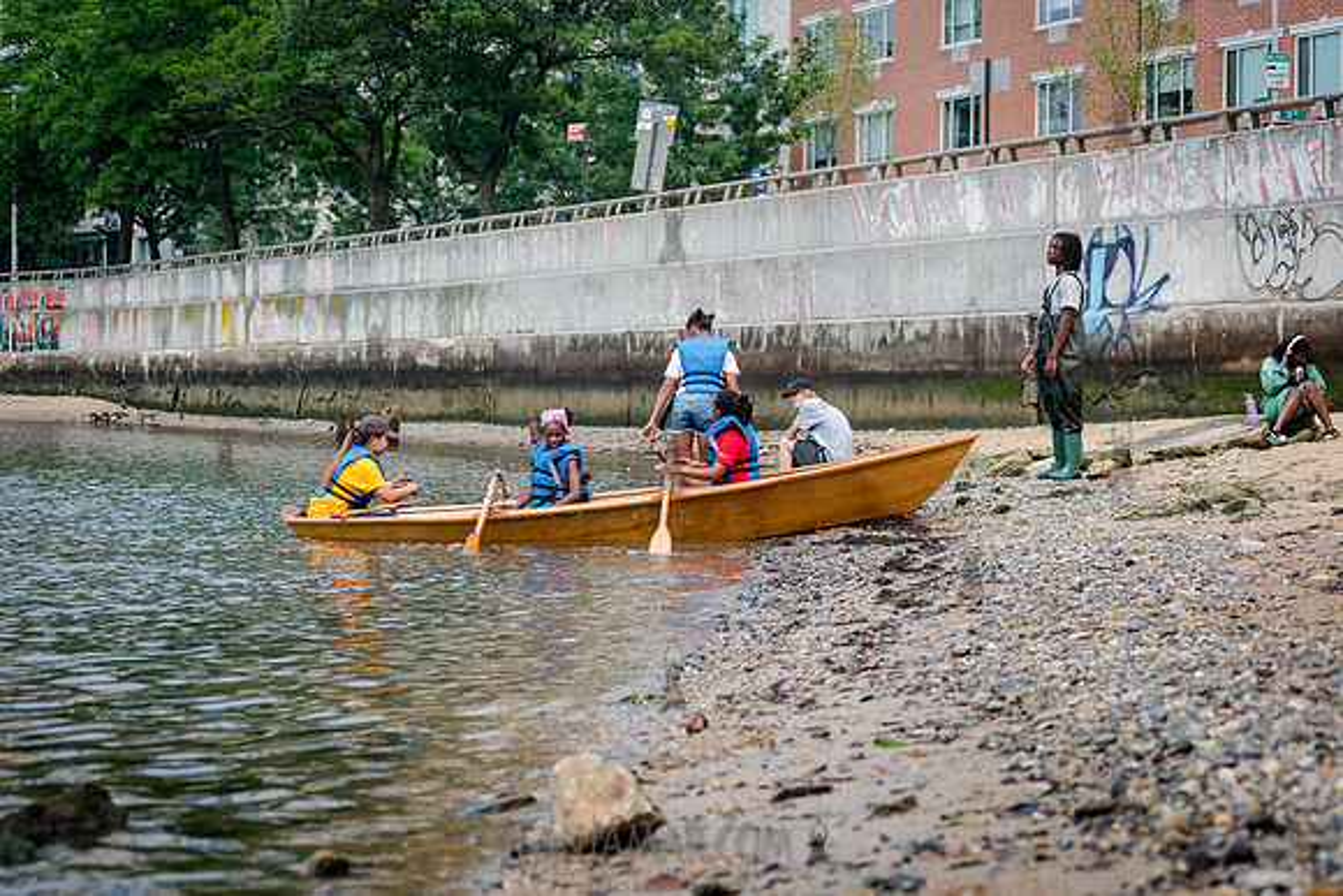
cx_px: 672
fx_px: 2985
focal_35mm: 80
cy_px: 448
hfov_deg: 25.4
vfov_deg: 17.1
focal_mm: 80
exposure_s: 1/1250
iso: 250
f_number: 4
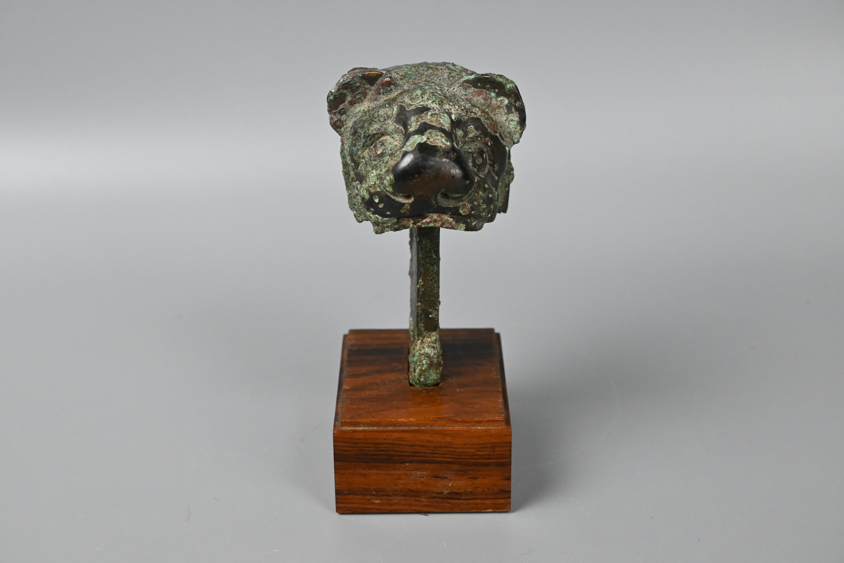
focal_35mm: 57
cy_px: 282
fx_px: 1336
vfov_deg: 23.8
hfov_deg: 35.1
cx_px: 422
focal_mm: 38
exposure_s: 1/125
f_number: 7.1
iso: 2000
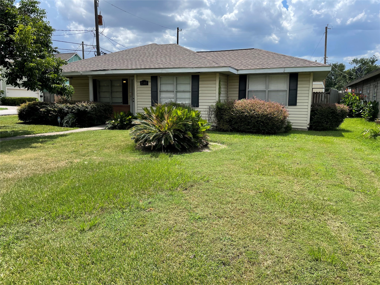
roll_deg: +0.0
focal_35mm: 26
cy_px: 142
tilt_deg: -7.9
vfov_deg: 53.1
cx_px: 190
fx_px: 285
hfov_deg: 67.3
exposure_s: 1/2959
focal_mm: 4.2
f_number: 1.6
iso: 32
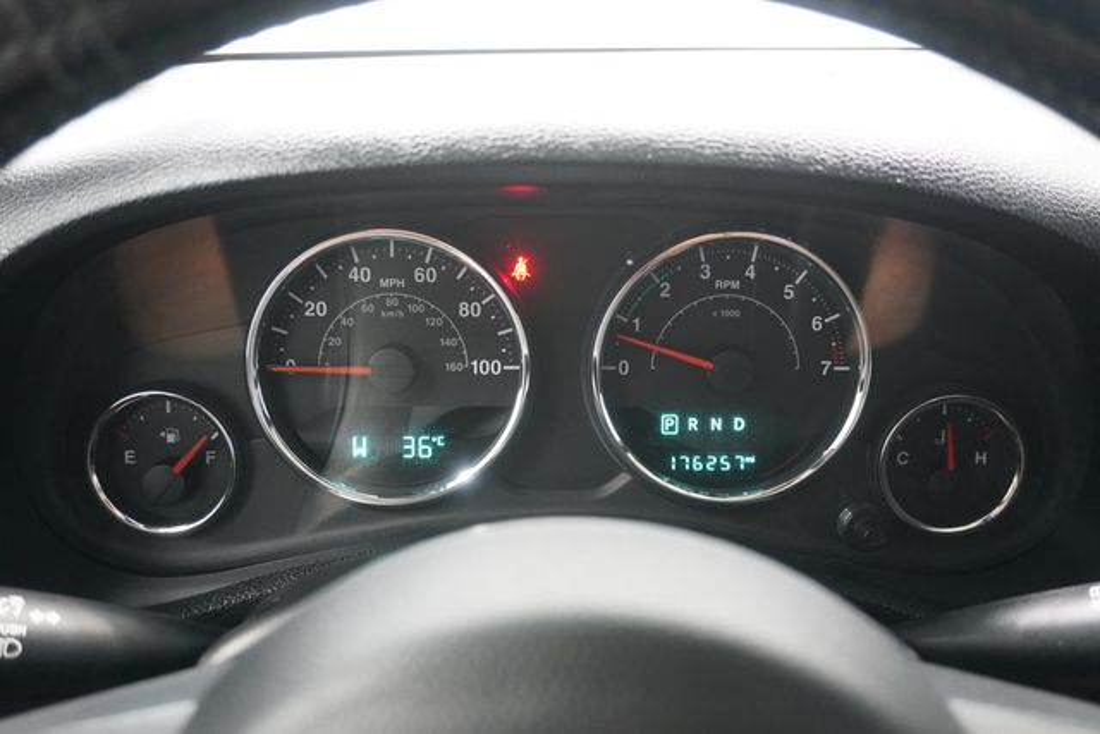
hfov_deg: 57.2
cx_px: 550
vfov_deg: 40.0
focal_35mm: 33
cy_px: 367
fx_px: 1008
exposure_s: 1/60
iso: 4000
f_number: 4
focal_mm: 22
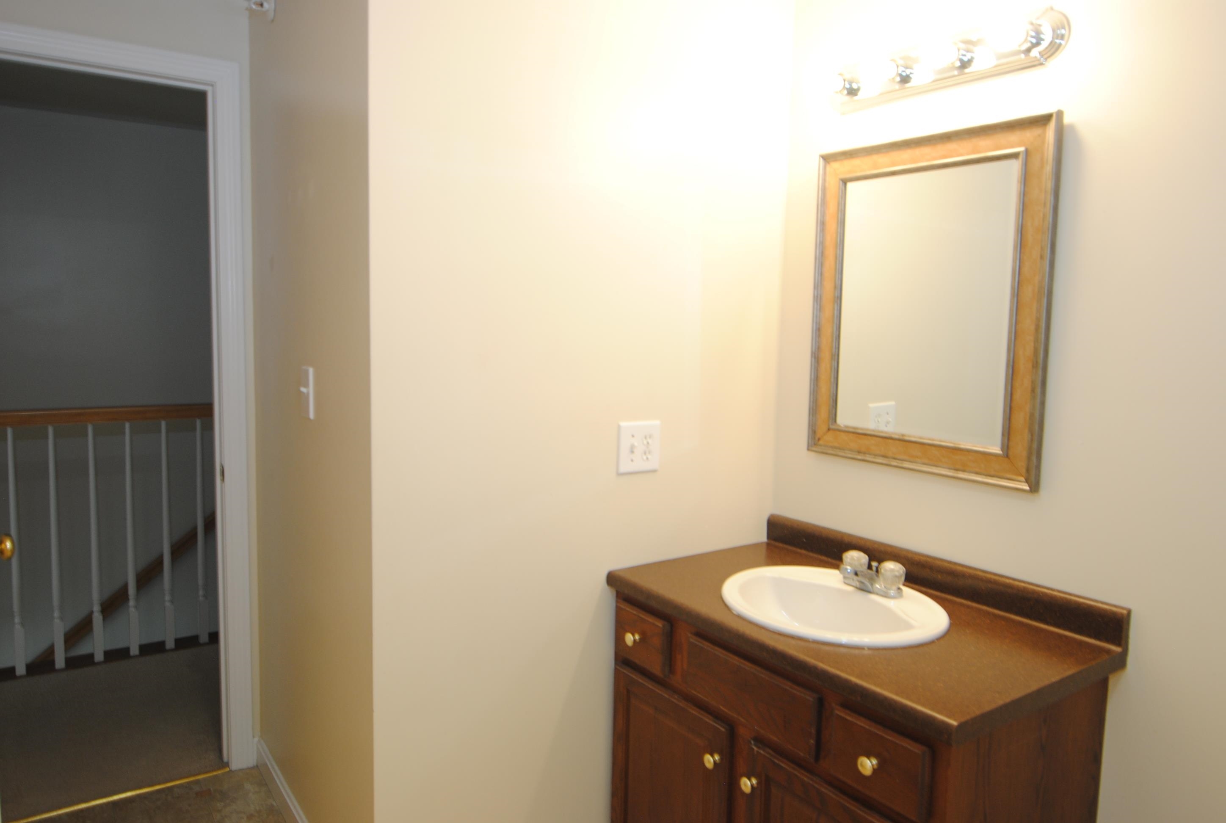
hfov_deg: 73.6
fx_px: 819
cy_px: 412
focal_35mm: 24
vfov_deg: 53.4
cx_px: 613
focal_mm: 16
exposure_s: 1/30
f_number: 2.8
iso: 200
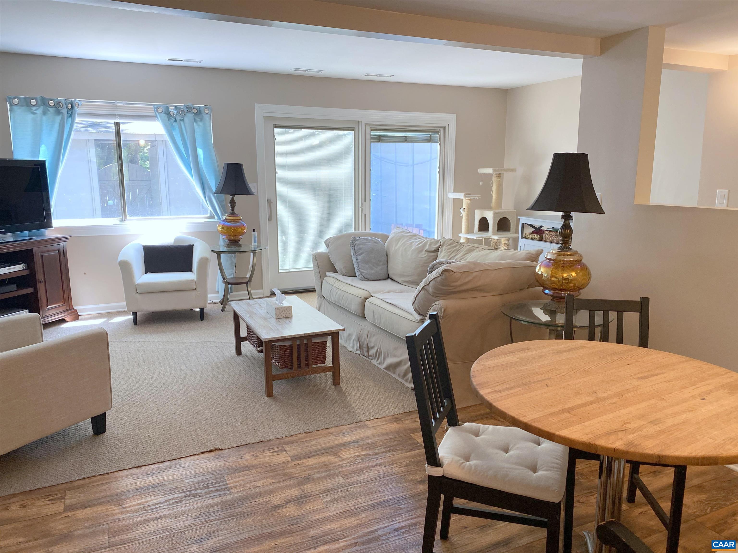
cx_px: 369
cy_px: 276
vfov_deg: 53.1
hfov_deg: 67.3
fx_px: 554
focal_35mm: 26
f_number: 1.8
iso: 100
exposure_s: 1/120
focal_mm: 4.25
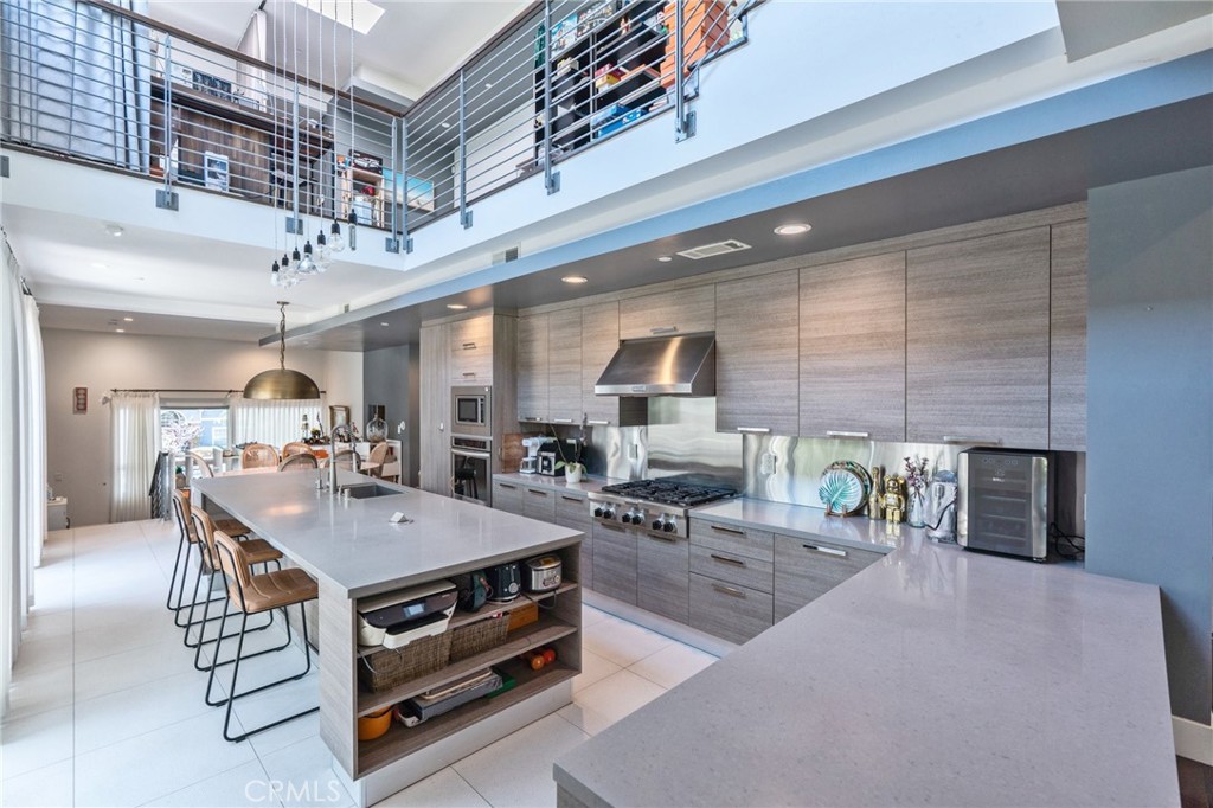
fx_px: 539
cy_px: 404
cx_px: 606
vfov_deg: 73.7
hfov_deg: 96.8
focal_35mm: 16
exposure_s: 1/50
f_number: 3.5
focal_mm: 16
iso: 125
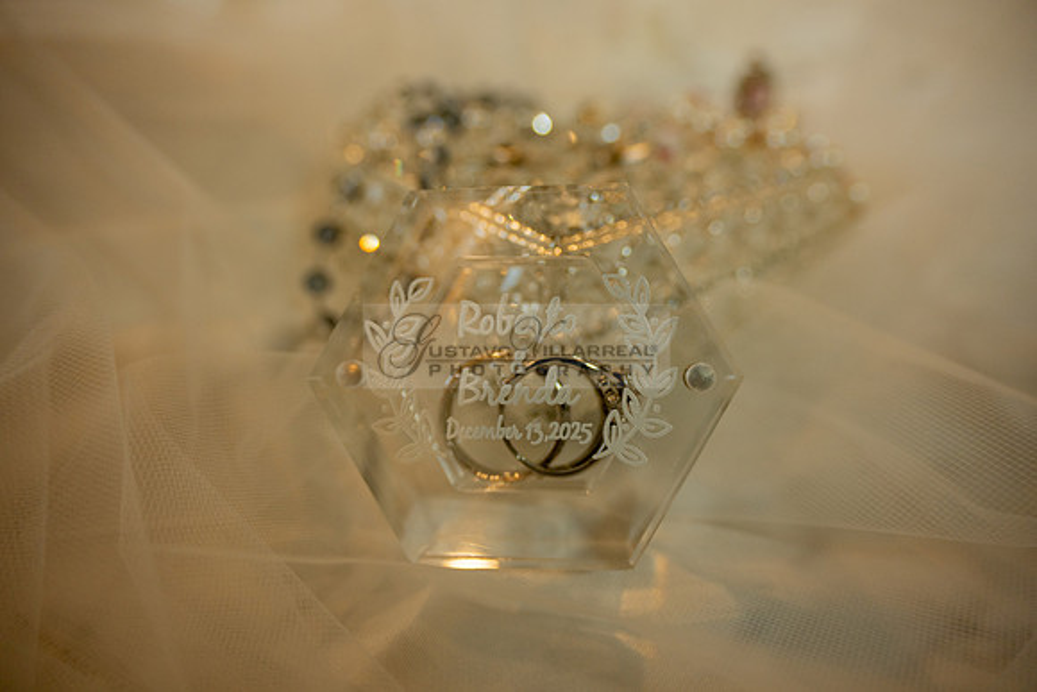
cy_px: 346
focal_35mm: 28
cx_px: 518
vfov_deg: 46.4
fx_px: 807
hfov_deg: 65.5
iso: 400
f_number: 4
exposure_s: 1/80
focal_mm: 28
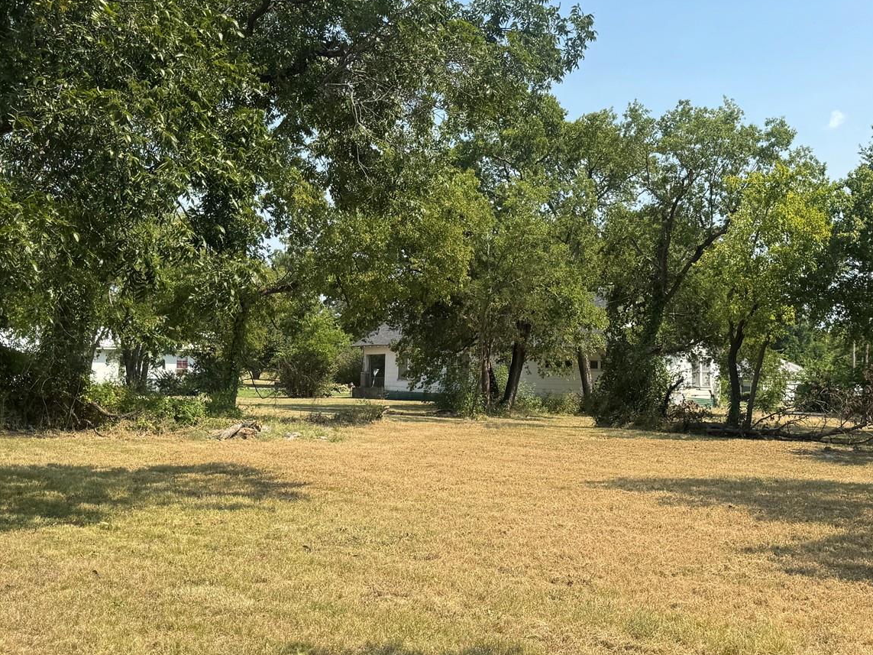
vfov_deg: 33.6
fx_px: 1084
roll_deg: -0.9
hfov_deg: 43.4
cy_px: 344
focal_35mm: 43
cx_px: 561
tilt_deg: +2.6
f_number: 1.78
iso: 80
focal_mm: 6.76
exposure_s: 1/2833
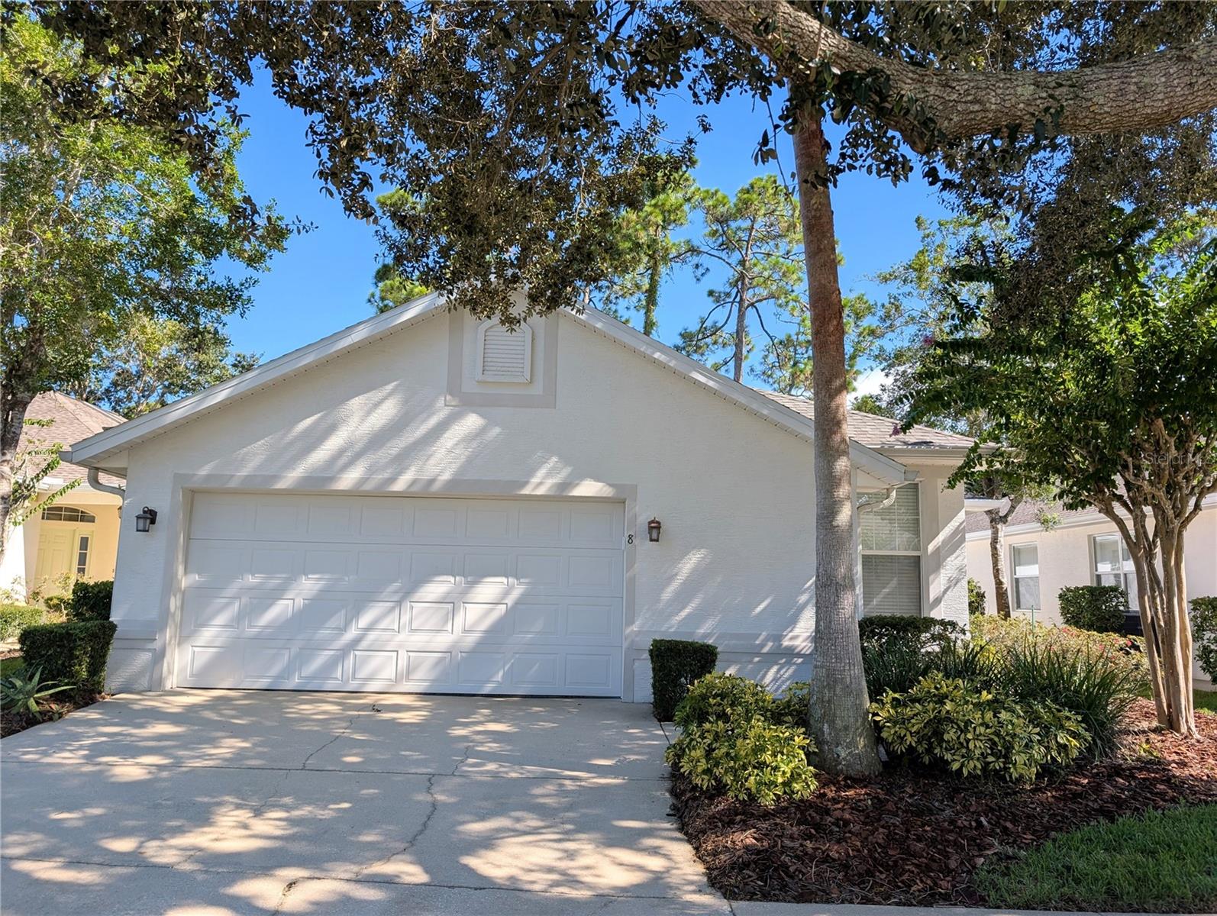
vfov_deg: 56.9
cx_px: 608
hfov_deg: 71.5
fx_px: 845
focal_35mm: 24
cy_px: 458
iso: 18
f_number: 1.68
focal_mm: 6.9
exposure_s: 1/536
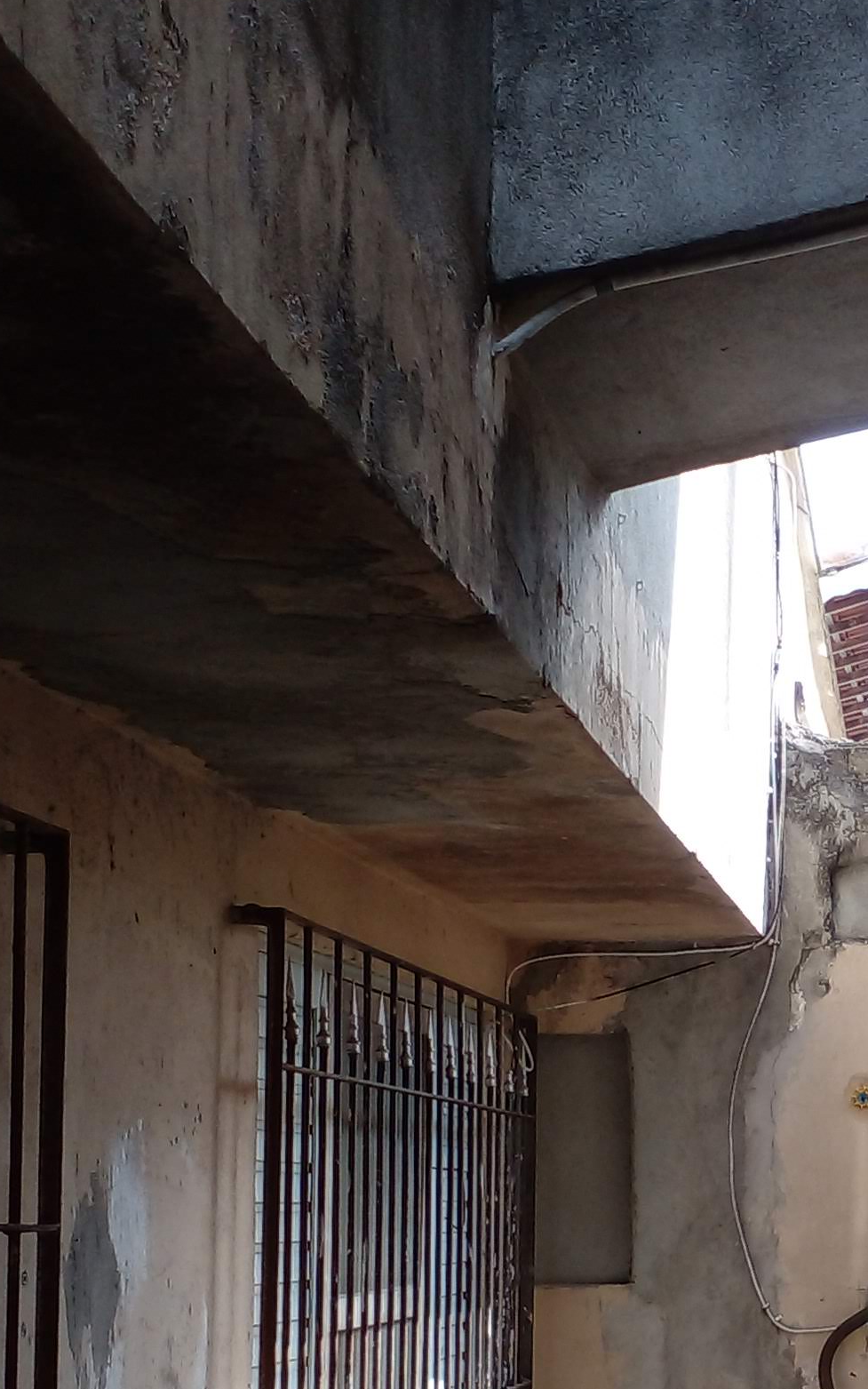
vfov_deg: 27.2
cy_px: 1026
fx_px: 2838
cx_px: 1083
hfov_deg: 16.6
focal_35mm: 75
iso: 50
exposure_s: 1/120
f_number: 1.9
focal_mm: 3.6
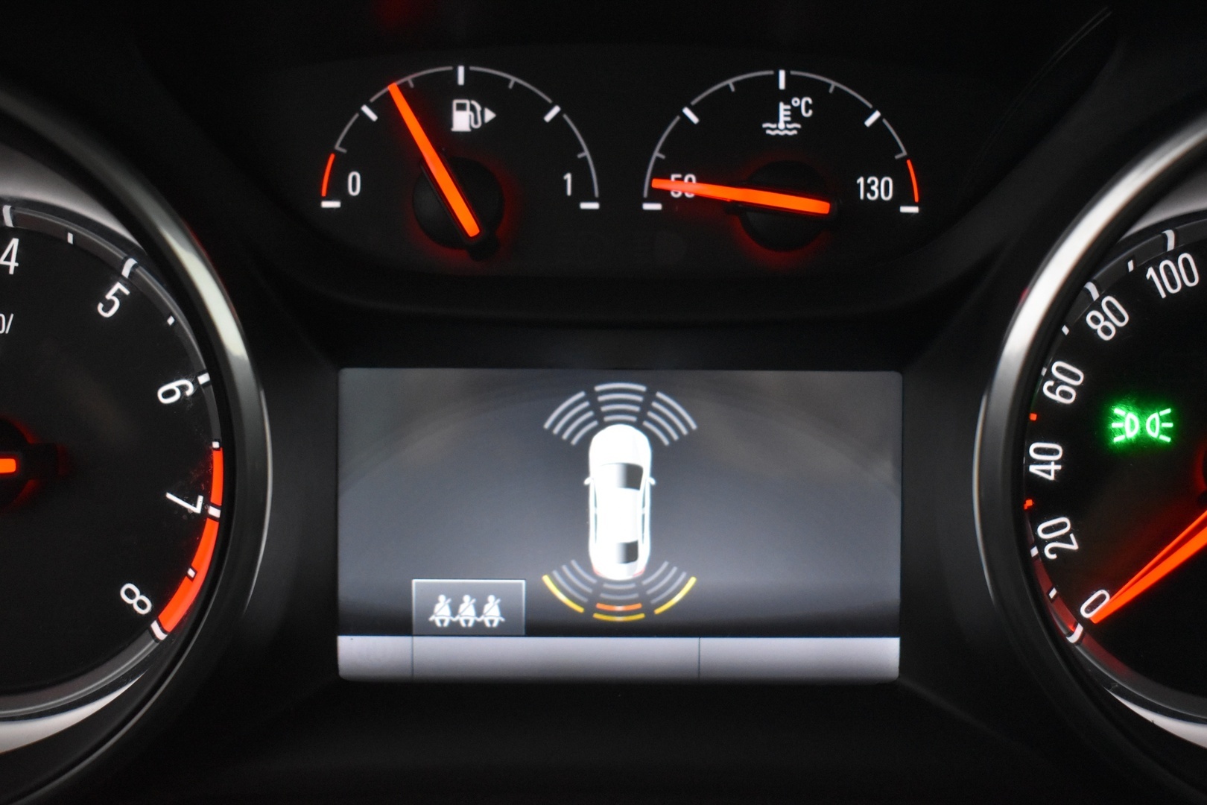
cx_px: 604
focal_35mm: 42
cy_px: 402
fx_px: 1408
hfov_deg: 46.4
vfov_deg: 31.9
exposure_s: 1/45
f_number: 4.2
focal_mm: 28
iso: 3200
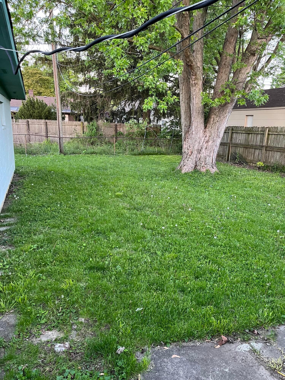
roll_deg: -1.3
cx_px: 142
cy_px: 190
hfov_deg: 53.1
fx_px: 285
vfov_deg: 67.3
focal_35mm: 26
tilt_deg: -13.8
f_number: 1.6
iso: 320
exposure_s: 1/60
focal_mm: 5.1
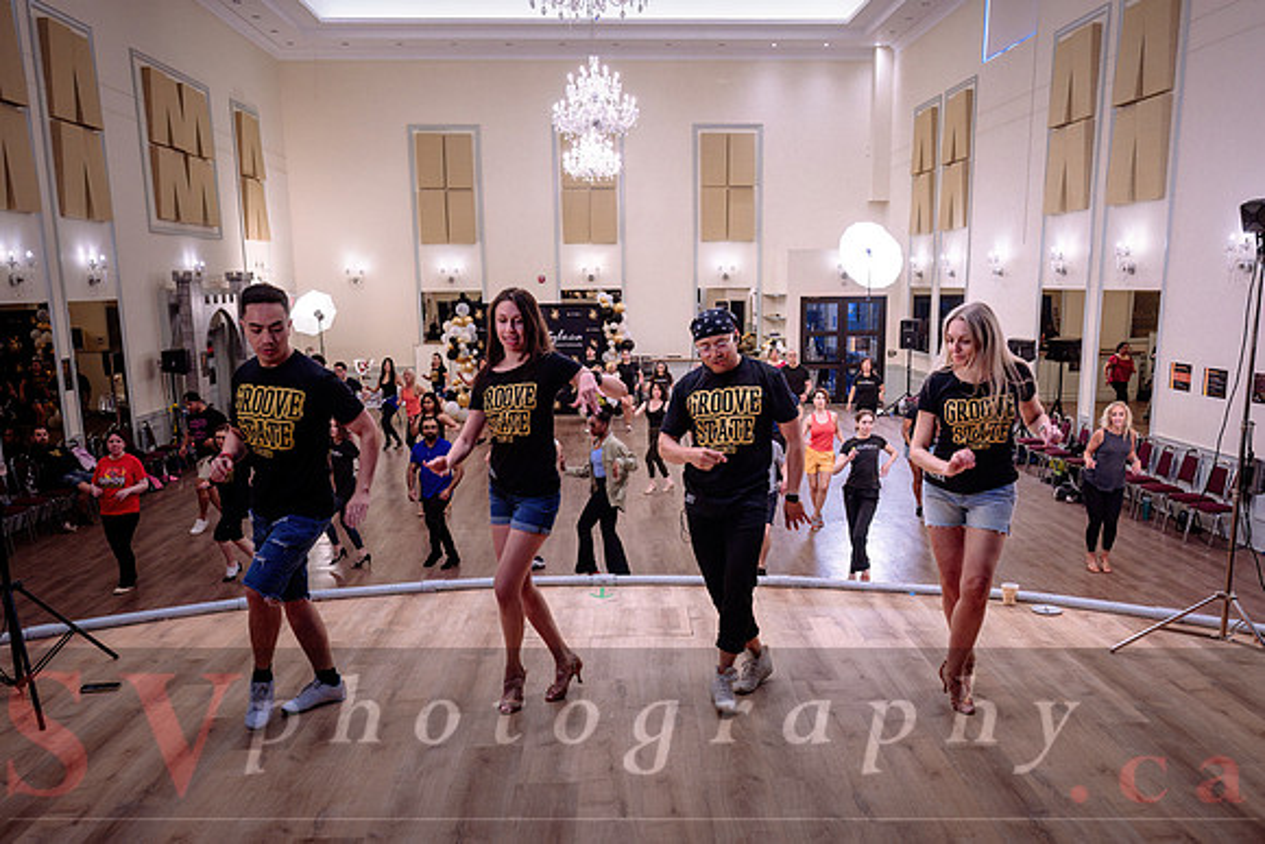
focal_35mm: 29
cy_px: 505
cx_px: 669
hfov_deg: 63.3
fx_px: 1026
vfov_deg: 44.5
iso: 1600
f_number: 4
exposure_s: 1/160
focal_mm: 24
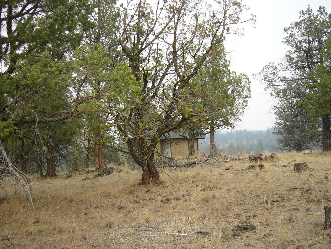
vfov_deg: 40.7
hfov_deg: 52.6
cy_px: 124
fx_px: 335
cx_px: 166
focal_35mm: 35
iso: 50
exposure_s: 1/100
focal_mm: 5.8
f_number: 2.8
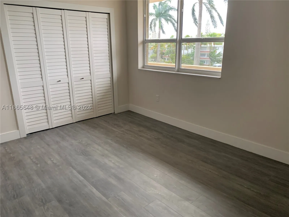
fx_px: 217
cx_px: 144
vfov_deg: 53.1
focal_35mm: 26
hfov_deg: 67.3
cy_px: 108
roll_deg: +0.2
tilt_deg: -15.4
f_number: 1.8
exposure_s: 1/81
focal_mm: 4.25
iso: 100
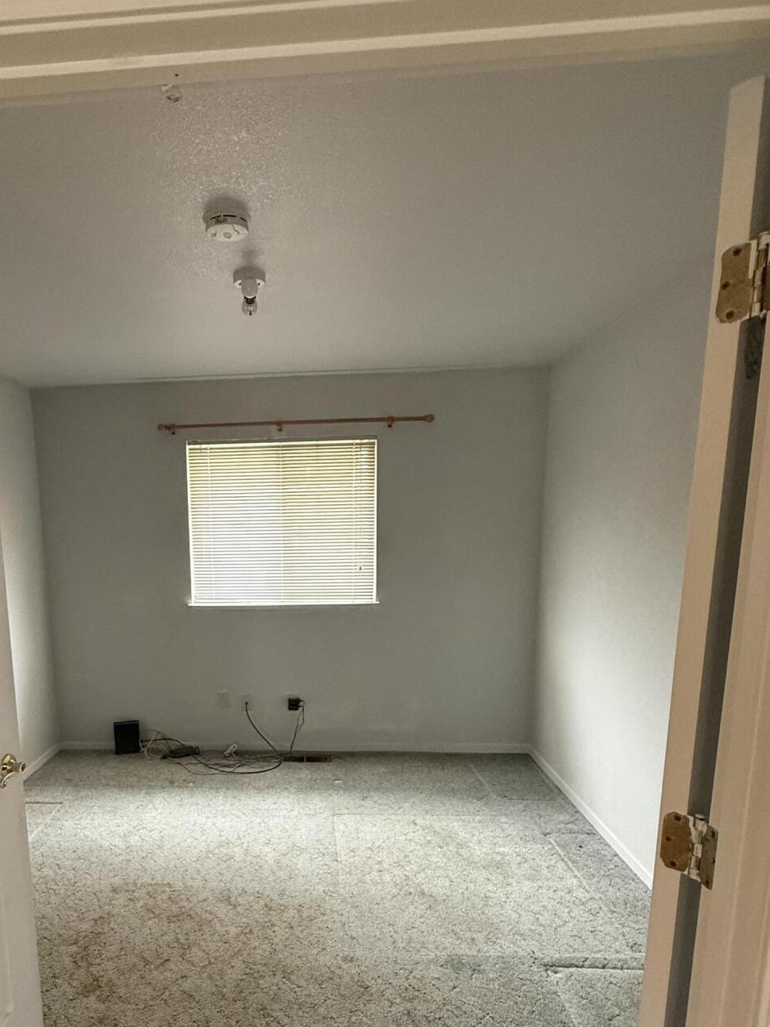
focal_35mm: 22
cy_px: 648
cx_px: 265
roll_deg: +1.5
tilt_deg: -9.9
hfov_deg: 59.9
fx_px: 652
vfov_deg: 74.9
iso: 400
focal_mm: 2.22
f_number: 2.2
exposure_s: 1/60
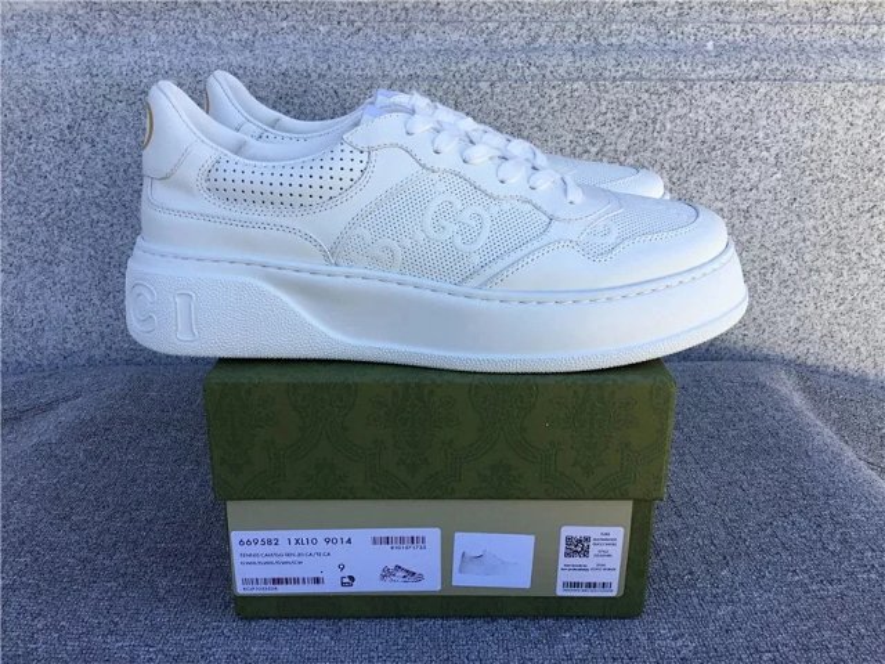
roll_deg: +0.1
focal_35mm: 31
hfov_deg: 58.4
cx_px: 442
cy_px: 332
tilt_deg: -19.6
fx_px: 793
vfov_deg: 45.4
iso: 25
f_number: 2.4
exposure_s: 1/295
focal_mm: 3.3
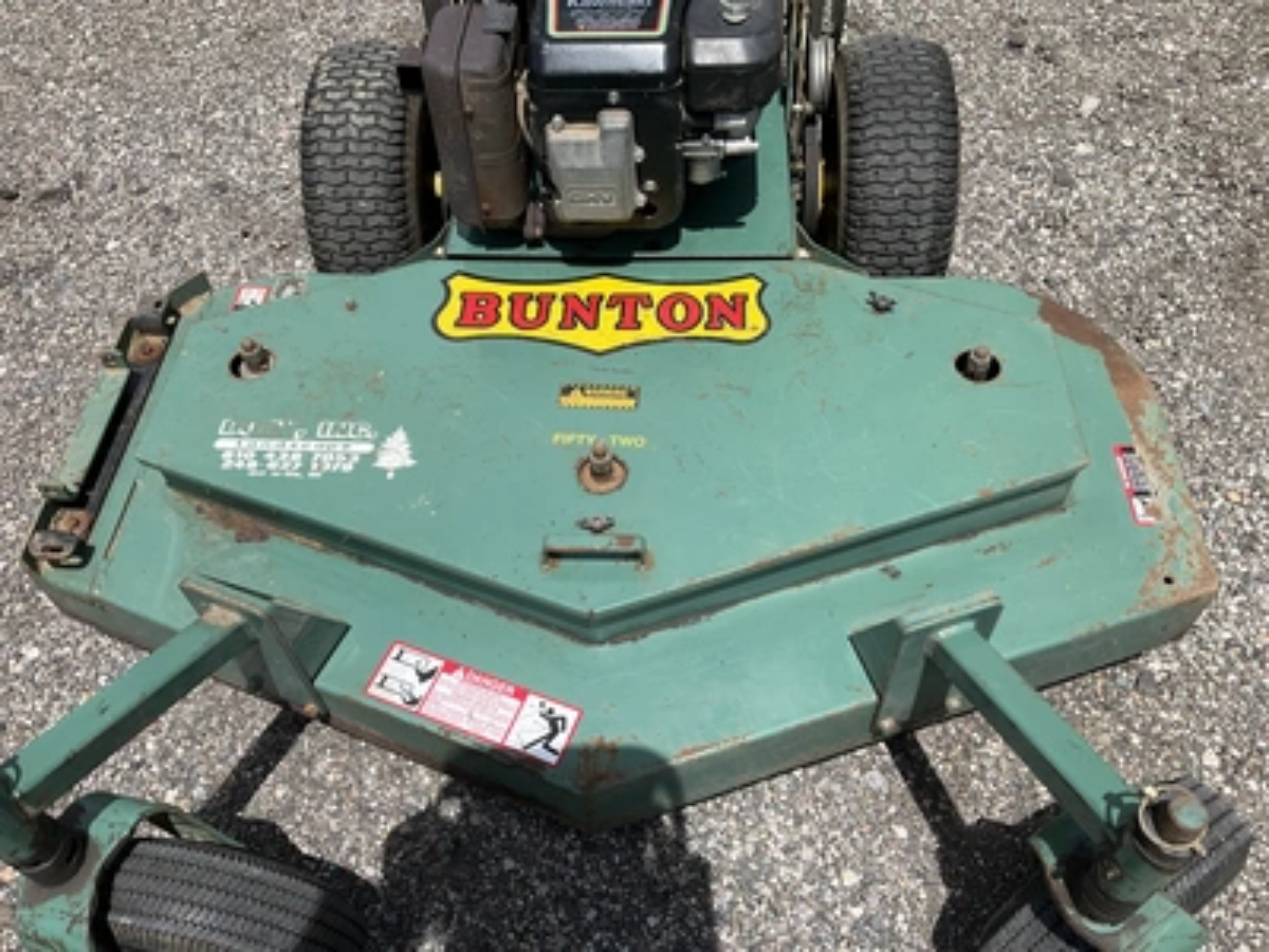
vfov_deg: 48.2
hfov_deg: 61.7
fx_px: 1063
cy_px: 476
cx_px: 634
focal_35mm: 29
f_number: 1.8
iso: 25
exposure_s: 1/2427
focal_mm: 3
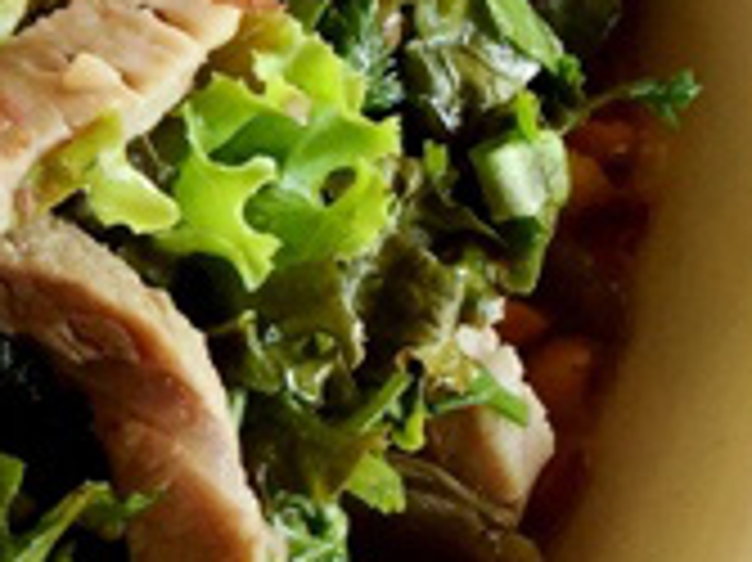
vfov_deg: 8.5
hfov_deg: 10.1
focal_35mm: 174
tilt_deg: -59.0
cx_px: -968
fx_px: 3777
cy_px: 76
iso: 32
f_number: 2.2
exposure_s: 1/50
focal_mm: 4.15
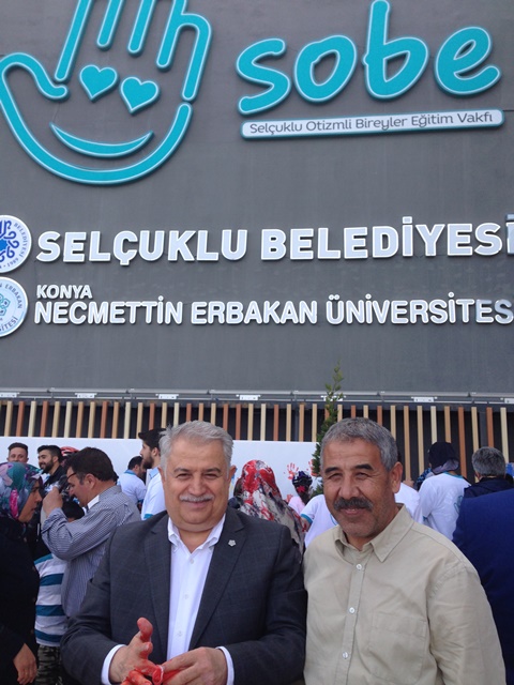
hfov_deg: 42.9
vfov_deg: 55.4
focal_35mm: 33
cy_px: 342
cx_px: 257
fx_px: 653
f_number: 2.4
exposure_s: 1/197
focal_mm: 4.12
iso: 50
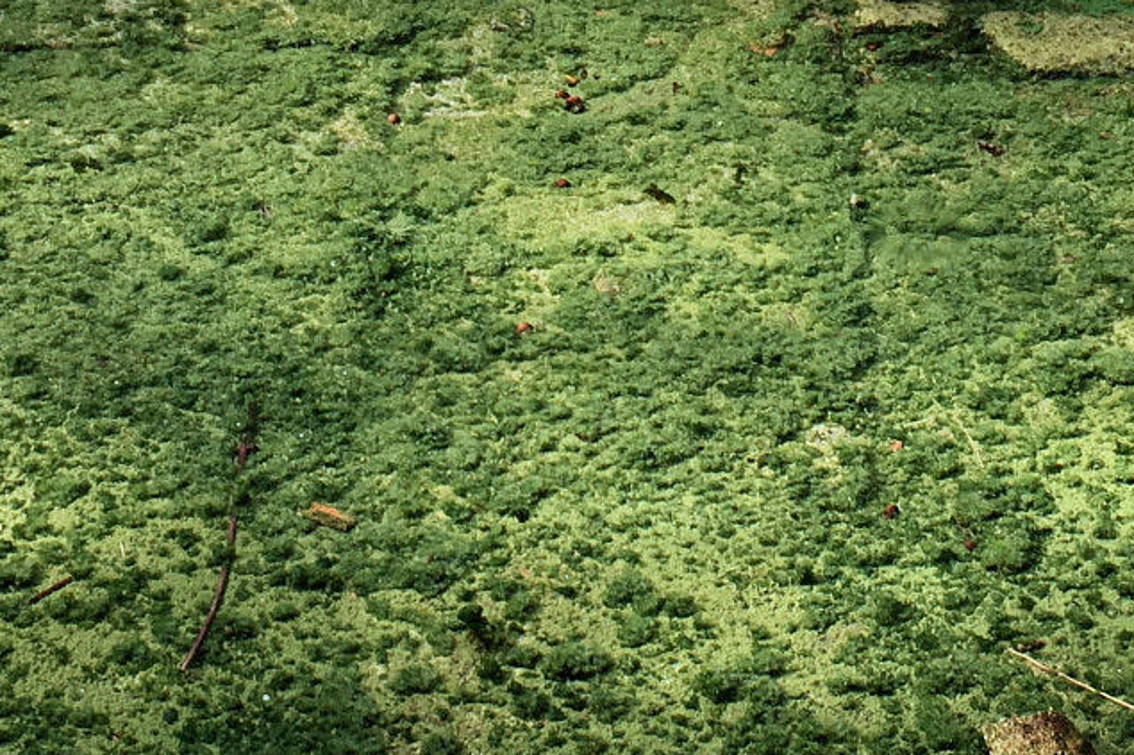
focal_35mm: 76
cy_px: 573
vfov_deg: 17.8
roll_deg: +2.2
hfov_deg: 26.6
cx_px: 670
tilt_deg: -38.2
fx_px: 2393
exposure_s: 1/100
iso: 32
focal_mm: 4.15
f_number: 2.2
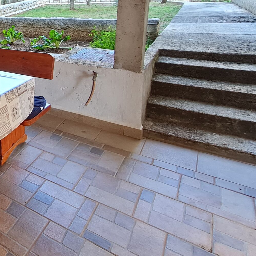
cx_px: -62
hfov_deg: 36.8
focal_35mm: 32
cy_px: 47
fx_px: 268
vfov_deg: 47.9
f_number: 2.2
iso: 80
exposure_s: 1/50
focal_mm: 1.74
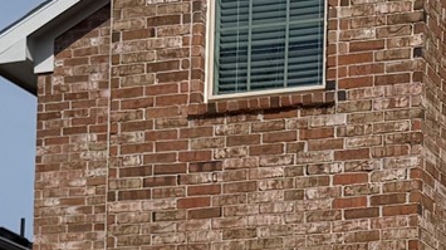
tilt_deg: +7.5
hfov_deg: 13.9
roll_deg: -0.9
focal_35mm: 151
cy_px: 539
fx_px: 1784
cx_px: 525
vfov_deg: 7.6
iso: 80
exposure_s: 1/11905
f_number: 1.78
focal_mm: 6.76
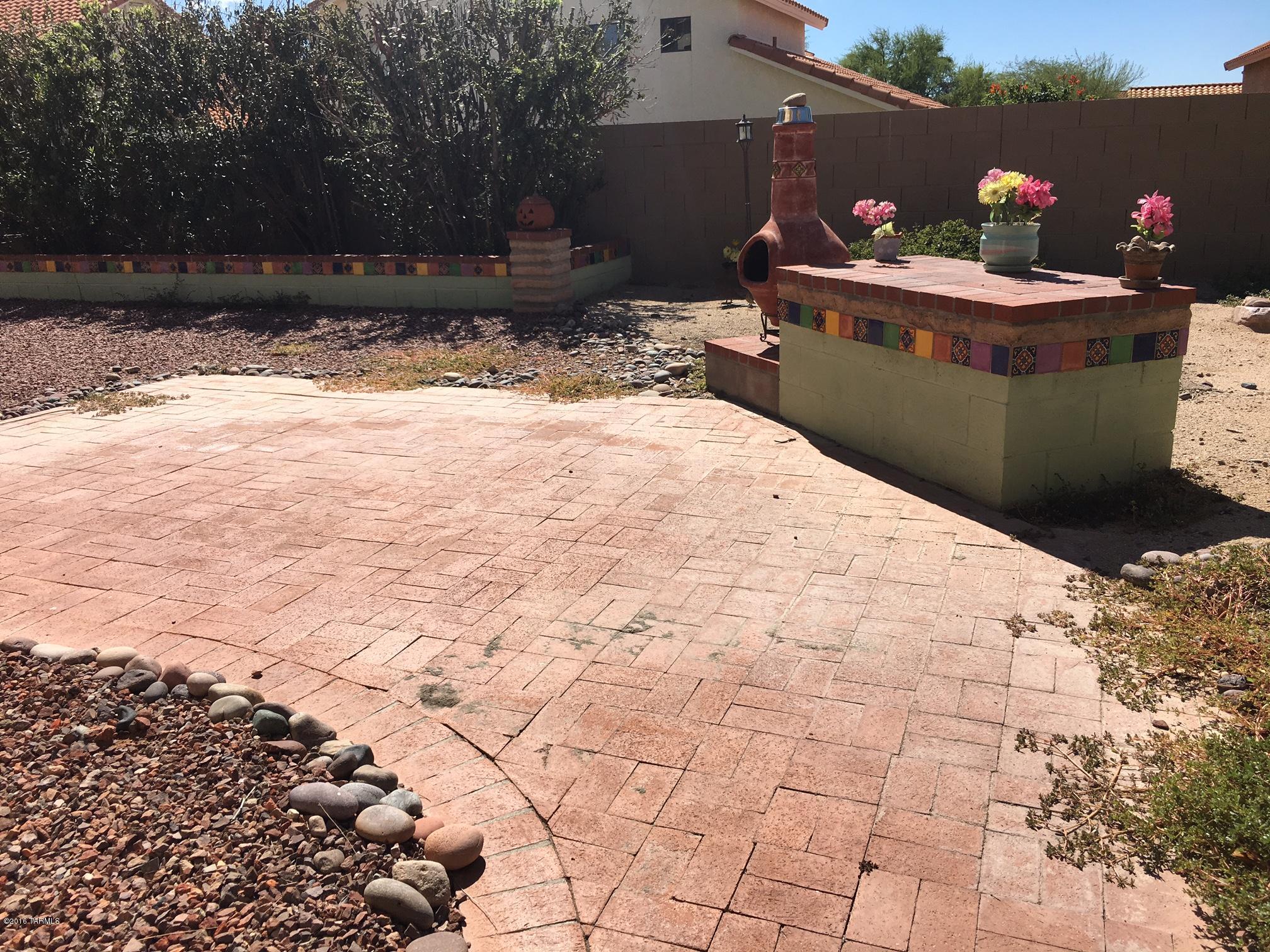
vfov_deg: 48.2
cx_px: 635
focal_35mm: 29
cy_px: 476
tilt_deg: -16.0
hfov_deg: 61.7
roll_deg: +2.1
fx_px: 1064
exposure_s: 1/2137
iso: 25
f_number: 2.2
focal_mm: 4.15
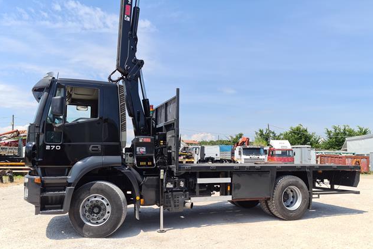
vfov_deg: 46.3
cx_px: 182
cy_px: 144
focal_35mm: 28
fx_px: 290
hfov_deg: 65.5
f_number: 1.8
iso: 50
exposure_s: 1/2597
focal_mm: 5.4
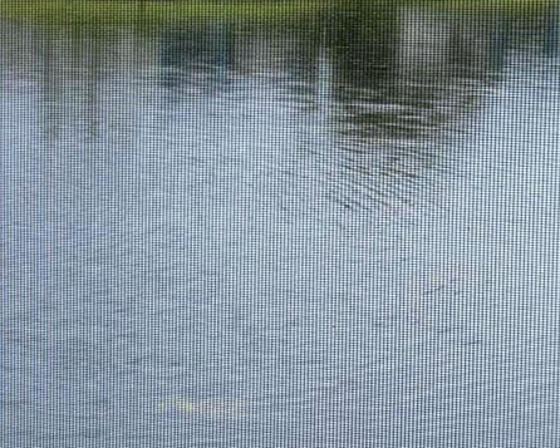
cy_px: 13
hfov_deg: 17.9
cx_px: -370
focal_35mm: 91
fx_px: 1509
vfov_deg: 16.6
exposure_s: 1/1754
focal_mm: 4.25
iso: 32
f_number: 1.8
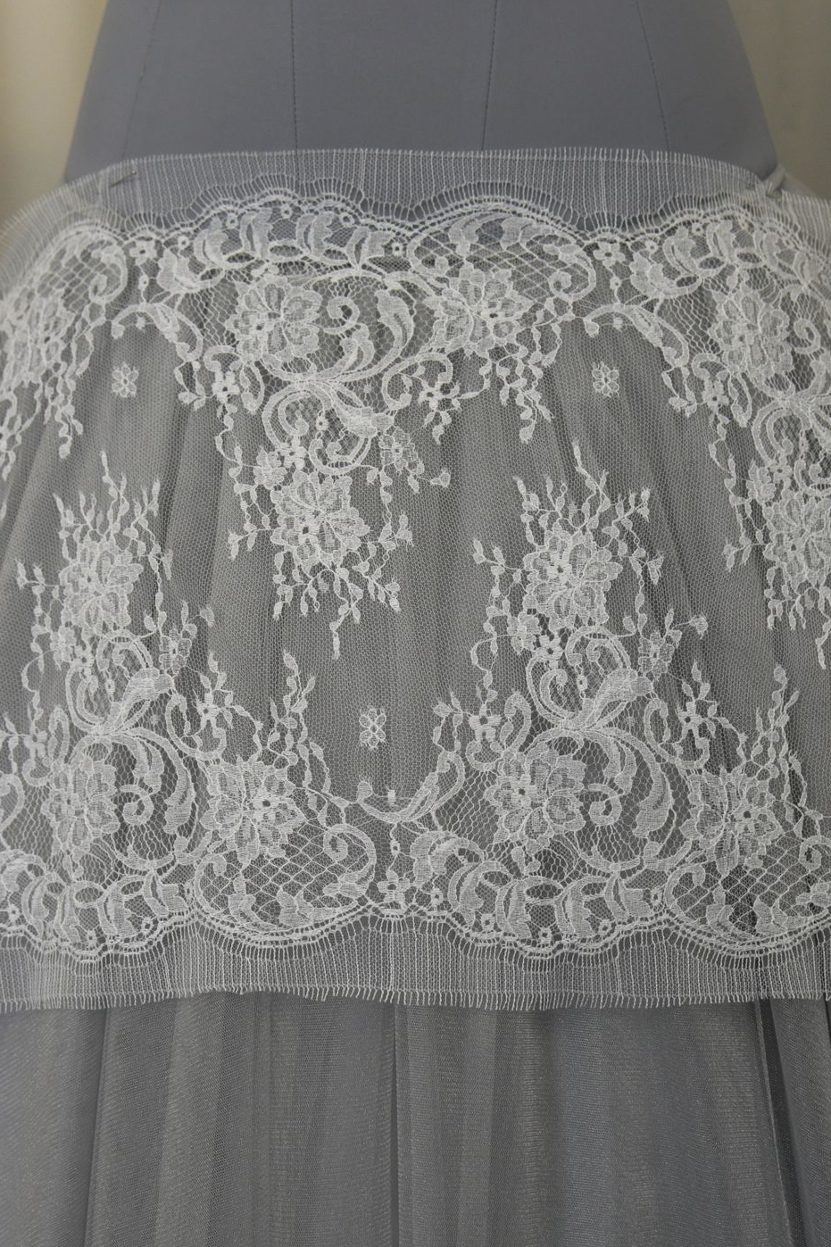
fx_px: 2343
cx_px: 361
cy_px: 578
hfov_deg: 20.1
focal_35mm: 68
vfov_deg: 29.8
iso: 400
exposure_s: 1/80
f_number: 4.5
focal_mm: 35
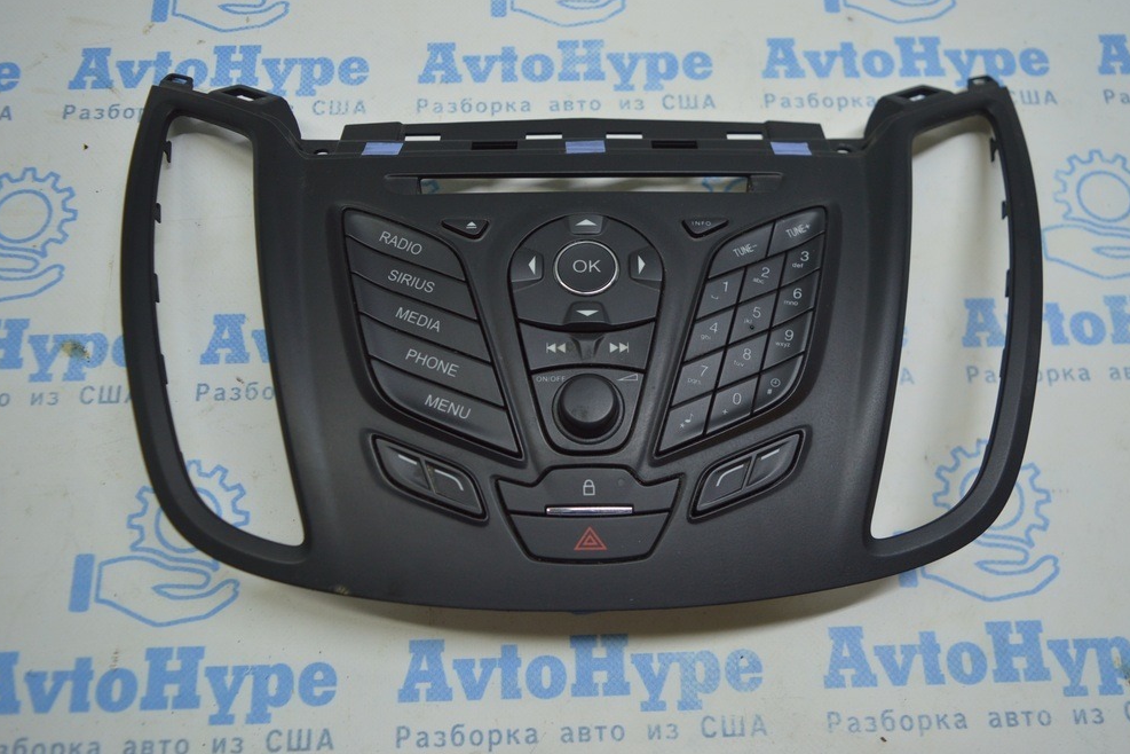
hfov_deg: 65.5
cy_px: 365
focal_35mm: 28
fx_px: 879
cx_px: 574
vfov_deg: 46.4
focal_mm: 18
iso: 400
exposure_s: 1/100
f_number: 3.5
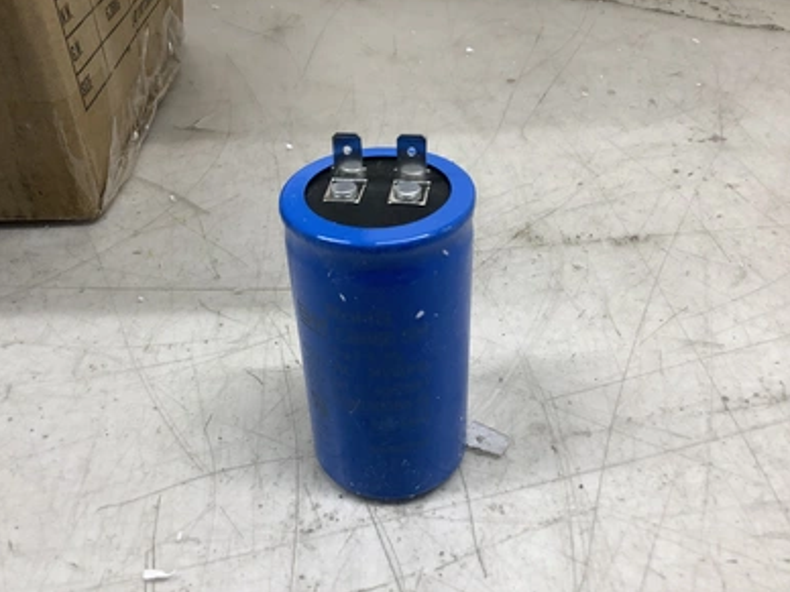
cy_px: 291
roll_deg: +3.5
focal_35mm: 32
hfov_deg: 56.8
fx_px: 730
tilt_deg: -39.0
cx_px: 385
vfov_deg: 44.2
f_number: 2.4
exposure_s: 1/120
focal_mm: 3.3
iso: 50
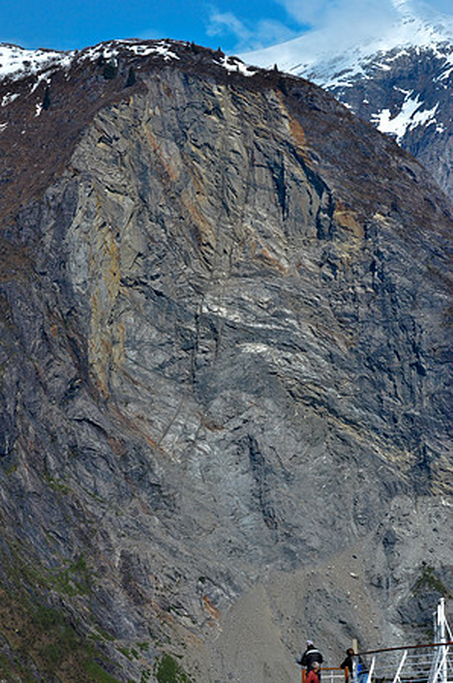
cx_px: 226
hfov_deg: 11.4
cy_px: 342
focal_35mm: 120
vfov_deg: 17.1
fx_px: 2275
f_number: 14
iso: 800
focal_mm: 80
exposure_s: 1/1000
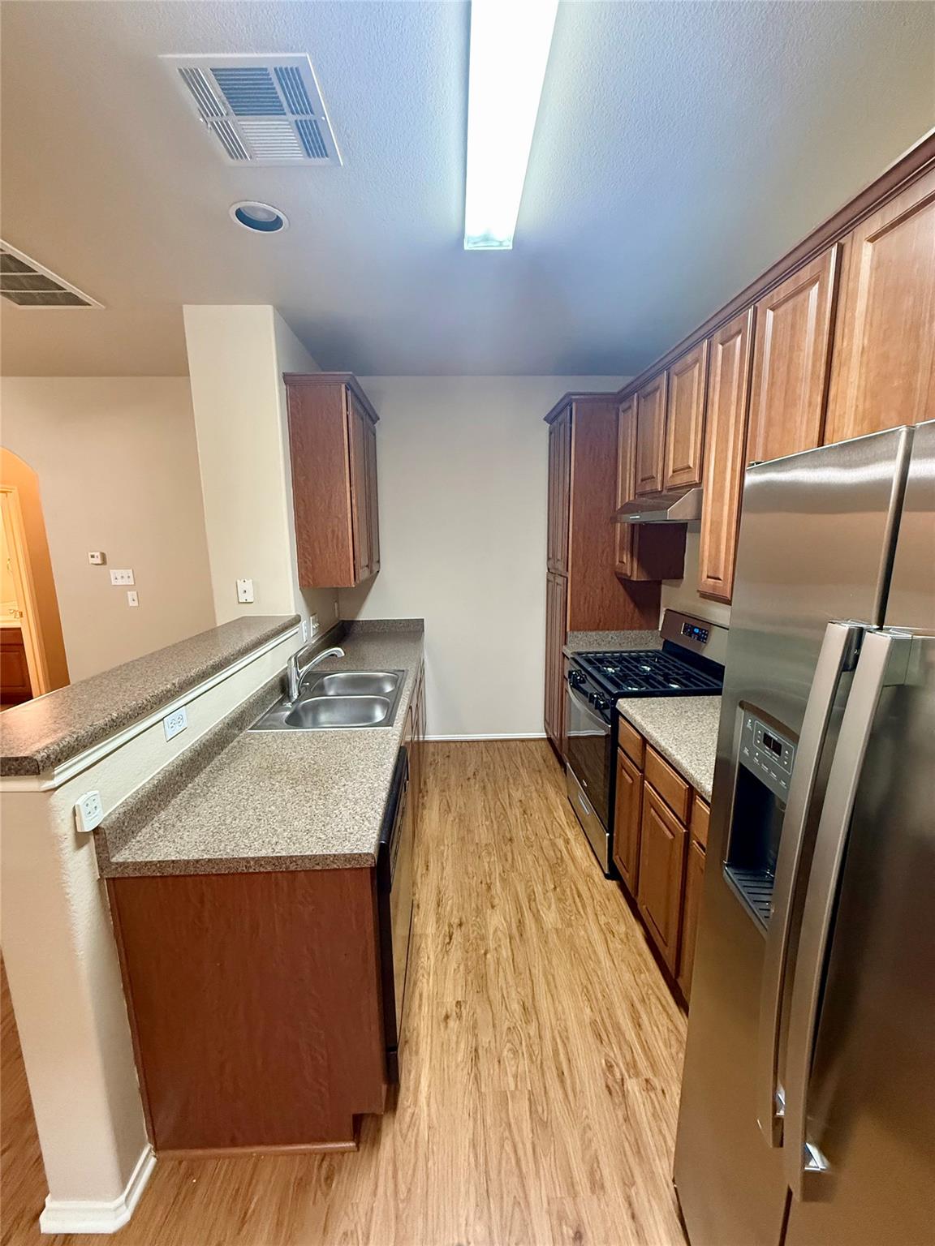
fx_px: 504
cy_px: 623
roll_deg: +0.4
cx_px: 468
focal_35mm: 14
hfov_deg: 85.7
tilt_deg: -9.6
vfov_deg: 102.1
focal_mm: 2.22
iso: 640
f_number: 2.2
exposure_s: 1/60
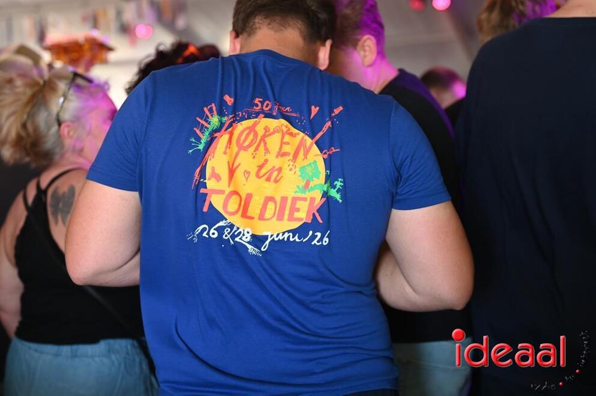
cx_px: 298
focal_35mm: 55
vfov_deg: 24.6
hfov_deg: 36.3
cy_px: 198
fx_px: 909
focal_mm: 55
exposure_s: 1/125
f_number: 2.8
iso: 720
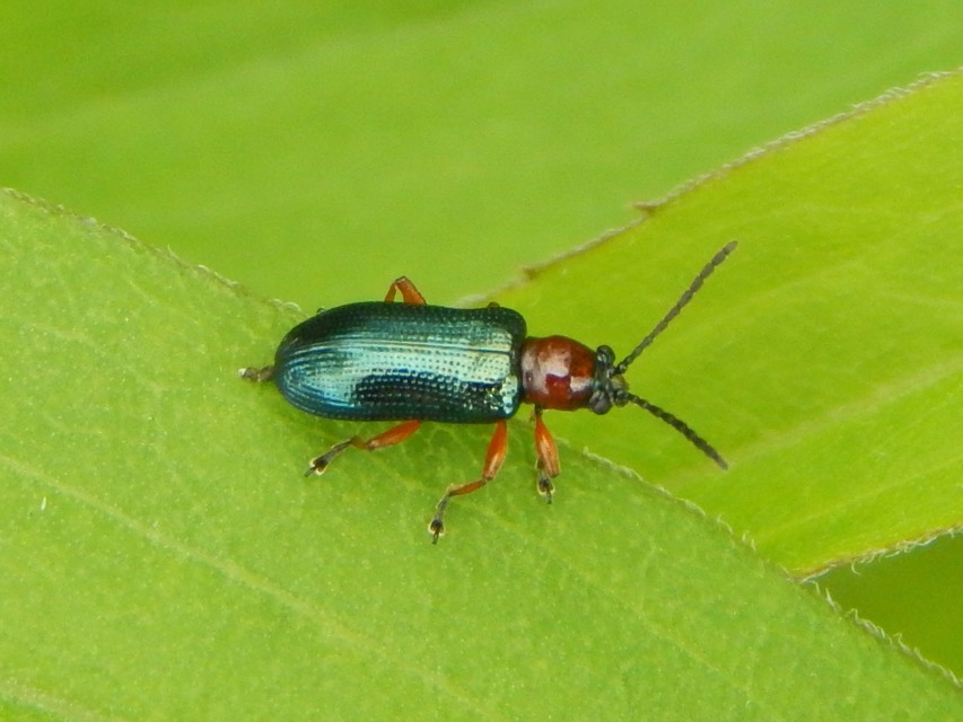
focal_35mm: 160
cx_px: 482
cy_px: 361
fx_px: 4452
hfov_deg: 12.3
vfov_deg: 9.3
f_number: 5.1
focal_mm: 28.7
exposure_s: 1/250
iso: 360
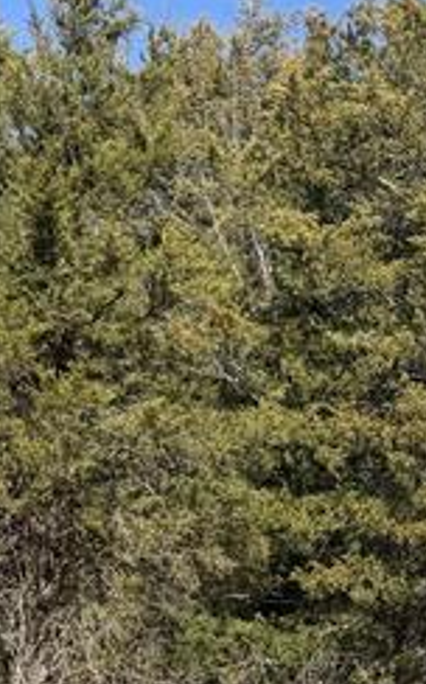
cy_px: 799
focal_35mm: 89
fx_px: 1657
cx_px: 918
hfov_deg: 12.4
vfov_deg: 21.8
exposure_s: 1/2506
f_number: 1.78
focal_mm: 6.76
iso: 80
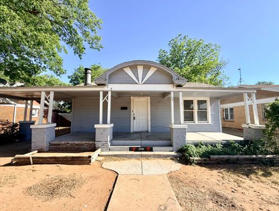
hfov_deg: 101.8
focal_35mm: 14
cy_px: 106
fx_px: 113
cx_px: 140
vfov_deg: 86.1
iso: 50
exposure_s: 1/853
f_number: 2.2
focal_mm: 2.22
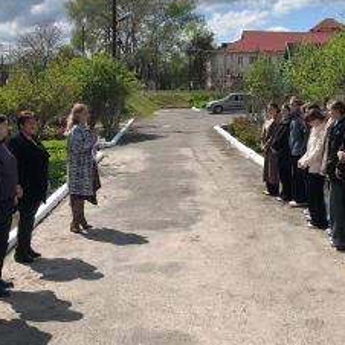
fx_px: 553
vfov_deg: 34.1
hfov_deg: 33.5
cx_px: 285
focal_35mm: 49
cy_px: 98
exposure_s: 1/3436
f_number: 1.8
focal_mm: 3.99
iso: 20
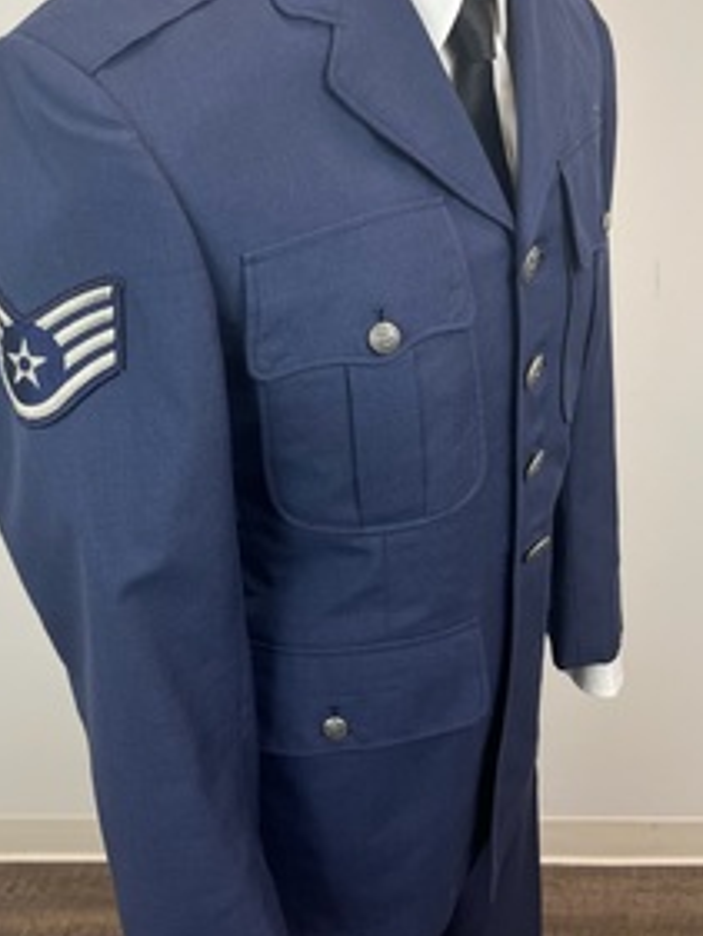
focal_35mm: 37
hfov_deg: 38.5
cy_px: 396
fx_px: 1001
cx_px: 280
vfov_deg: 49.9
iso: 32
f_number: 1.6
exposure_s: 1/144
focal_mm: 5.1
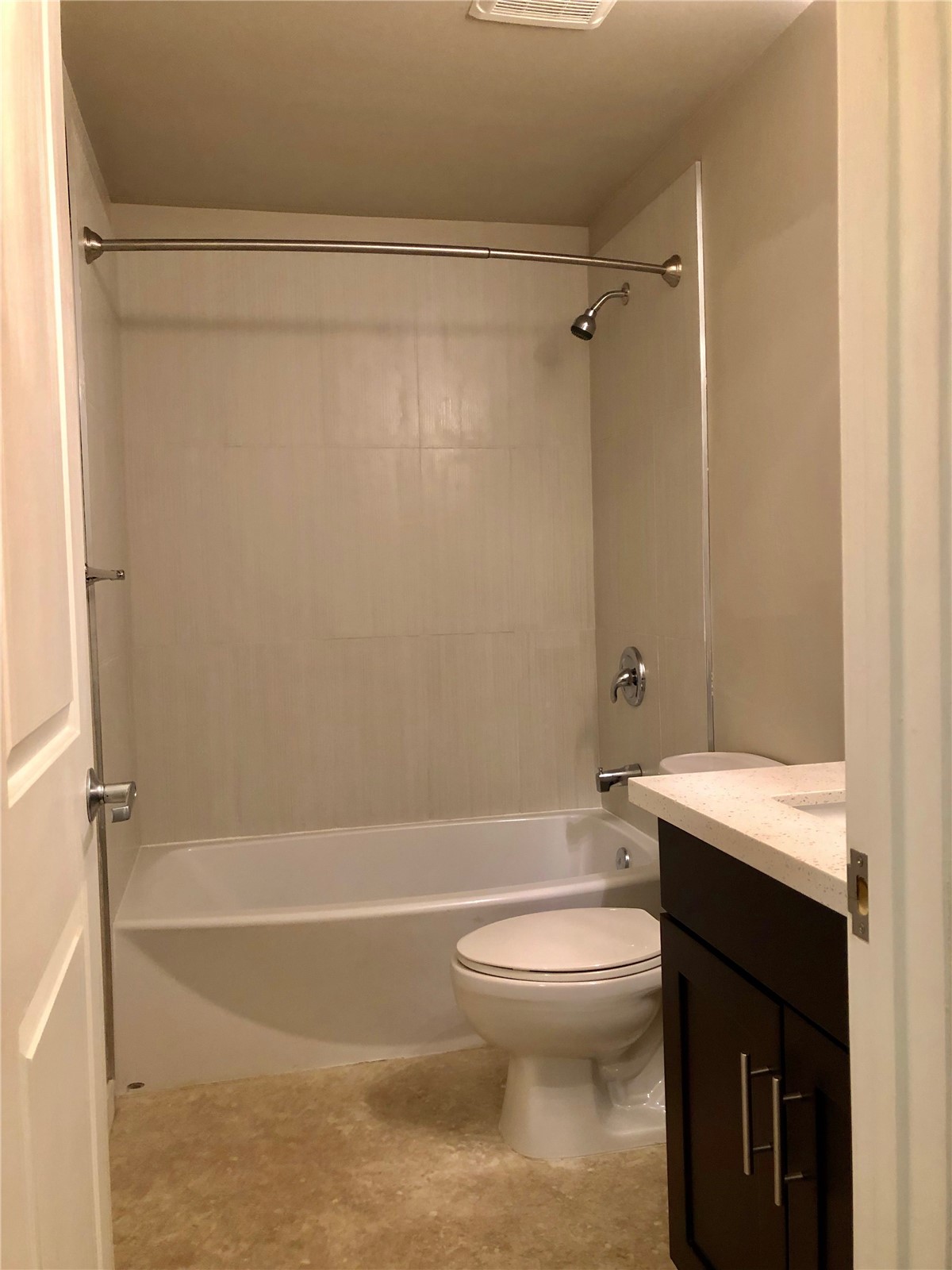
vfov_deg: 63.4
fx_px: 1027
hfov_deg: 49.7
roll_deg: +1.9
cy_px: 635
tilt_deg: -2.2
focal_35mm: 28
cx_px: 476
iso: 64
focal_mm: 3.99
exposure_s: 1/15
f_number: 1.8
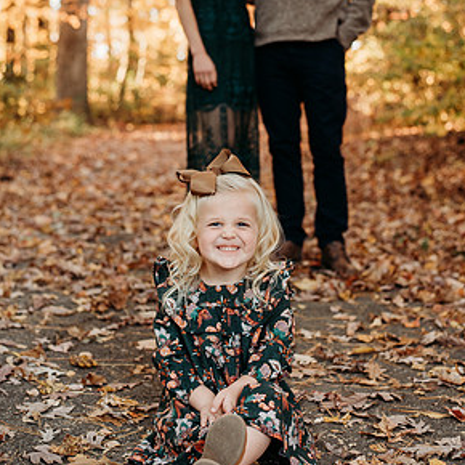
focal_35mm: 66
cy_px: 165
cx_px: 236
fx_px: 1003
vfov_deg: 26.0
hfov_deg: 26.1
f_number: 2.8
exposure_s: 1/160
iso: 800
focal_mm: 50
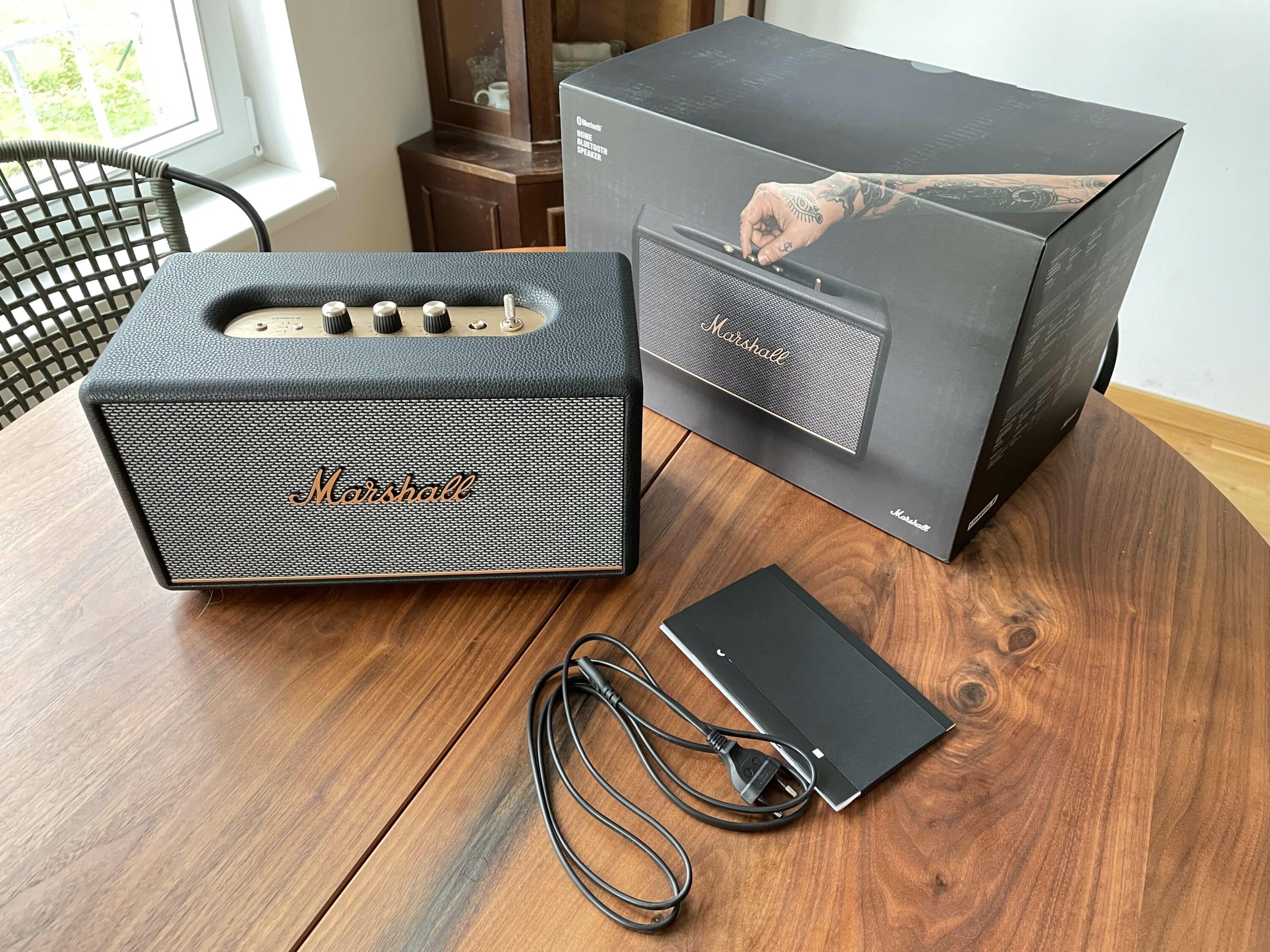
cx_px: 635
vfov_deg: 53.1
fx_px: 954
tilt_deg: -38.3
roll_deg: -1.6
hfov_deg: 67.3
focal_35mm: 26
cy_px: 476
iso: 320
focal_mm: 4.2
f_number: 1.6
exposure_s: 1/60
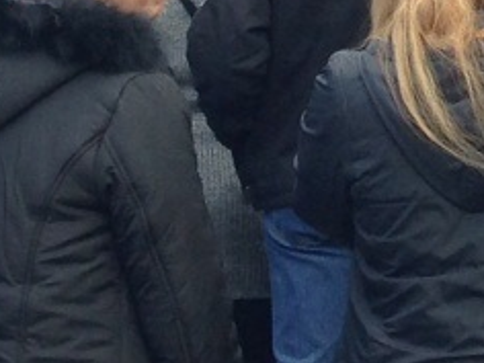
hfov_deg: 8.3
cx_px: 923
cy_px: -671
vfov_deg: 6.1
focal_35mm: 228
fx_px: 3188
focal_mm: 4.12
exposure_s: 1/243
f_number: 2.4
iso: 50
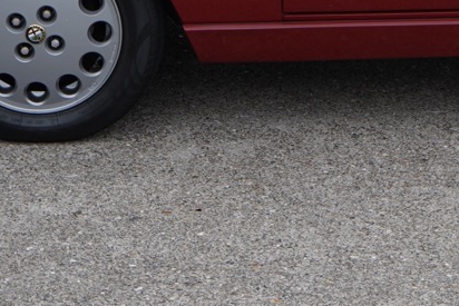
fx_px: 3979
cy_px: -46
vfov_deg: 4.4
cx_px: 516
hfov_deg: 6.6
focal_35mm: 312
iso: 100
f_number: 5.6
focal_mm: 67
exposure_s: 1/200
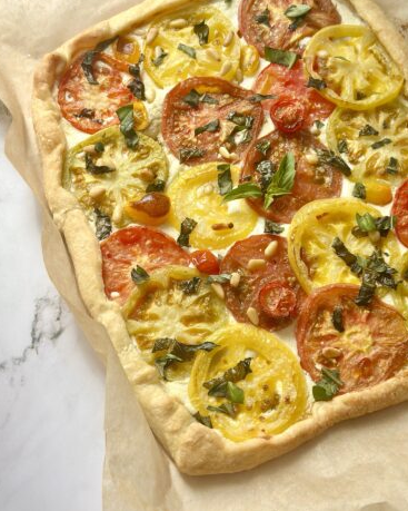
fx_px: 770
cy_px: 235
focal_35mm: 51
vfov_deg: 36.6
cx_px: 203
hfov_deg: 29.7
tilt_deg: -68.3
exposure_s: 1/1613
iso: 80
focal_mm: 6.86
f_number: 1.78
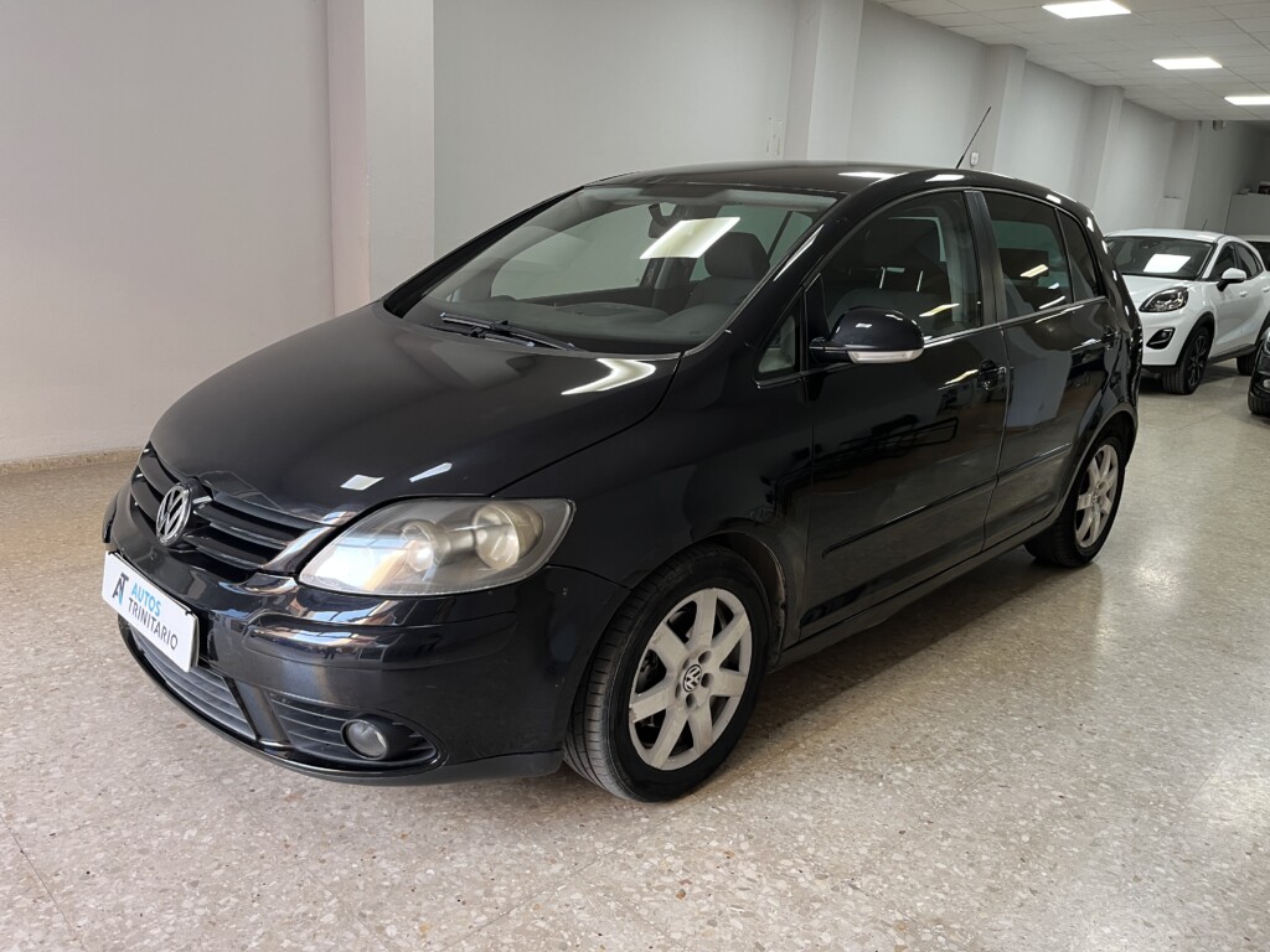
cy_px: 476
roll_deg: -3.6
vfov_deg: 53.1
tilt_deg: -14.5
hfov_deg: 67.3
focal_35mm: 26
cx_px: 635
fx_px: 954
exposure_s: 1/50
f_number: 1.6
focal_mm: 5.1
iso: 125
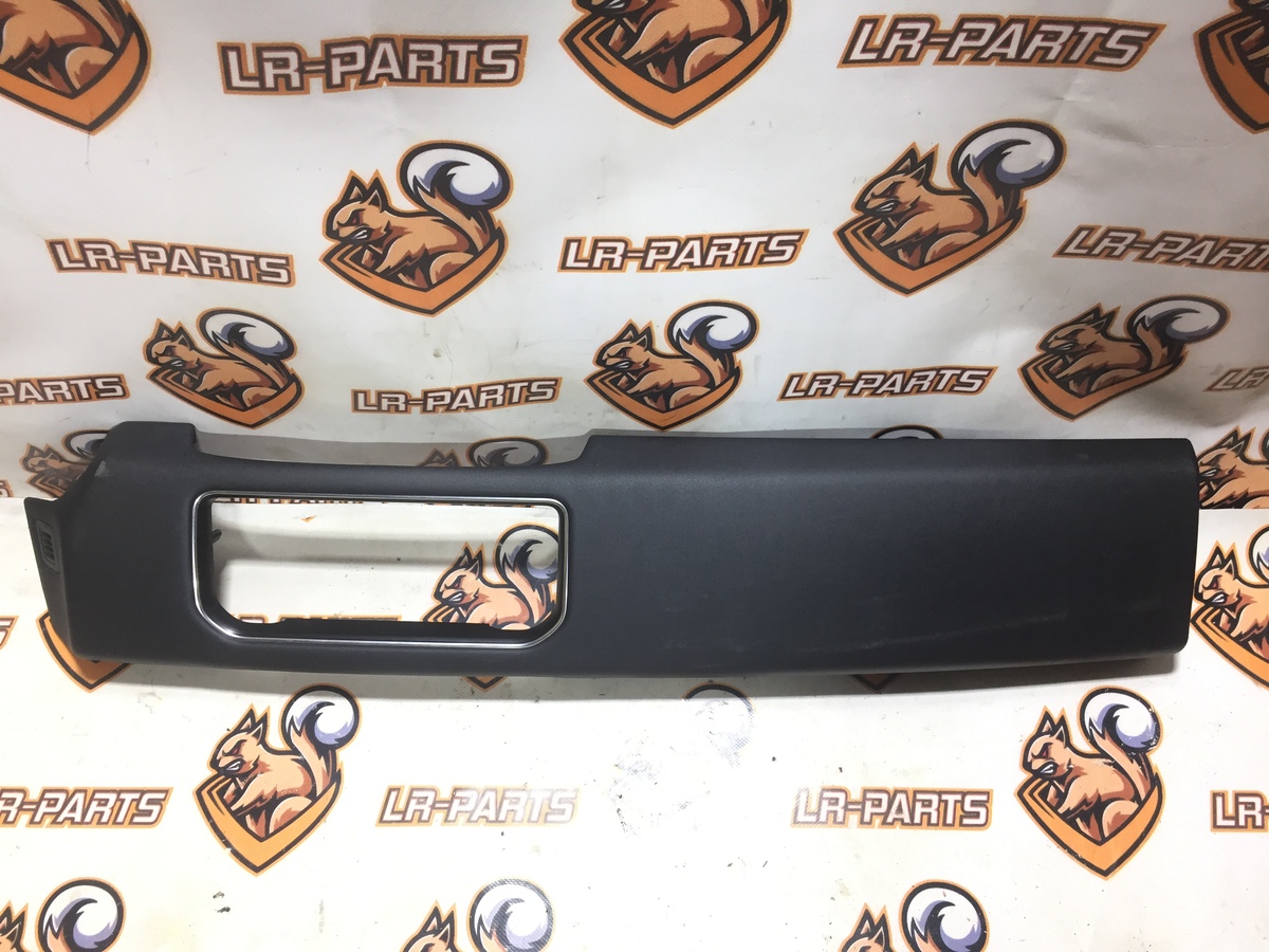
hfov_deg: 61.7
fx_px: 1063
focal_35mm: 29
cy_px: 476
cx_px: 634
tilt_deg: -63.2
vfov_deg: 48.2
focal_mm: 4.15
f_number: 2.2
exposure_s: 1/33
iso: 32
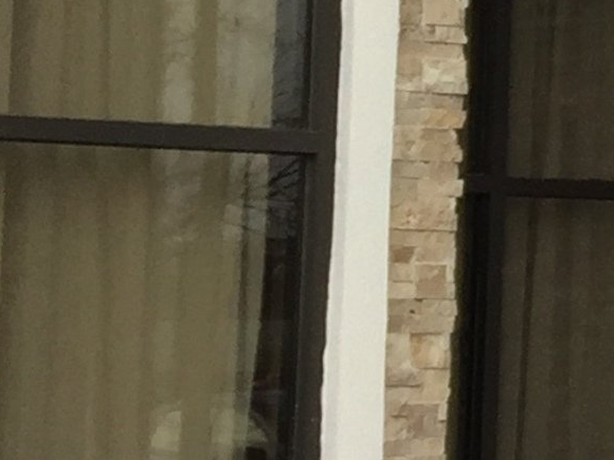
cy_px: 30
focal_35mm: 192
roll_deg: -0.4
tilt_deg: +5.6
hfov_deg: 8.5
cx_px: 1875
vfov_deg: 7.7
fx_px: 3406
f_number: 2.2
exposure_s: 1/1319
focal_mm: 4.15
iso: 32
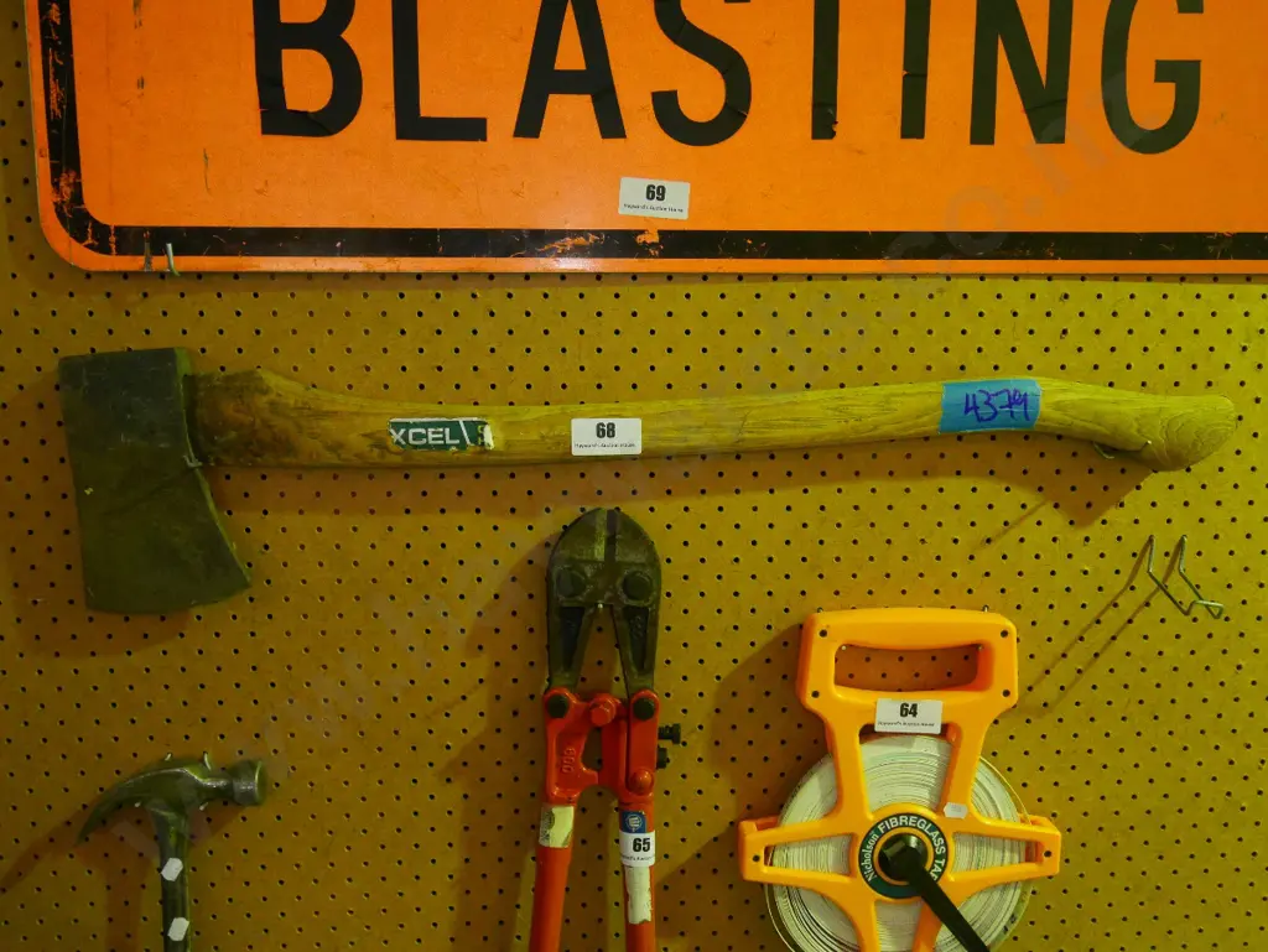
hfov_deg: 56.8
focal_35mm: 32
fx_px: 1173
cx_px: 634
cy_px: 476
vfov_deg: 44.2
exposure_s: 1/60
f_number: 4
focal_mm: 16
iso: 3200
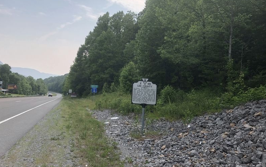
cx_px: 133
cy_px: 75
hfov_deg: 62.9
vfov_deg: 41.8
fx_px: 218
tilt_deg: +3.1
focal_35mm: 30
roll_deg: -2.0
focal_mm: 4
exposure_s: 1/1185
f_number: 1.8
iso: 20
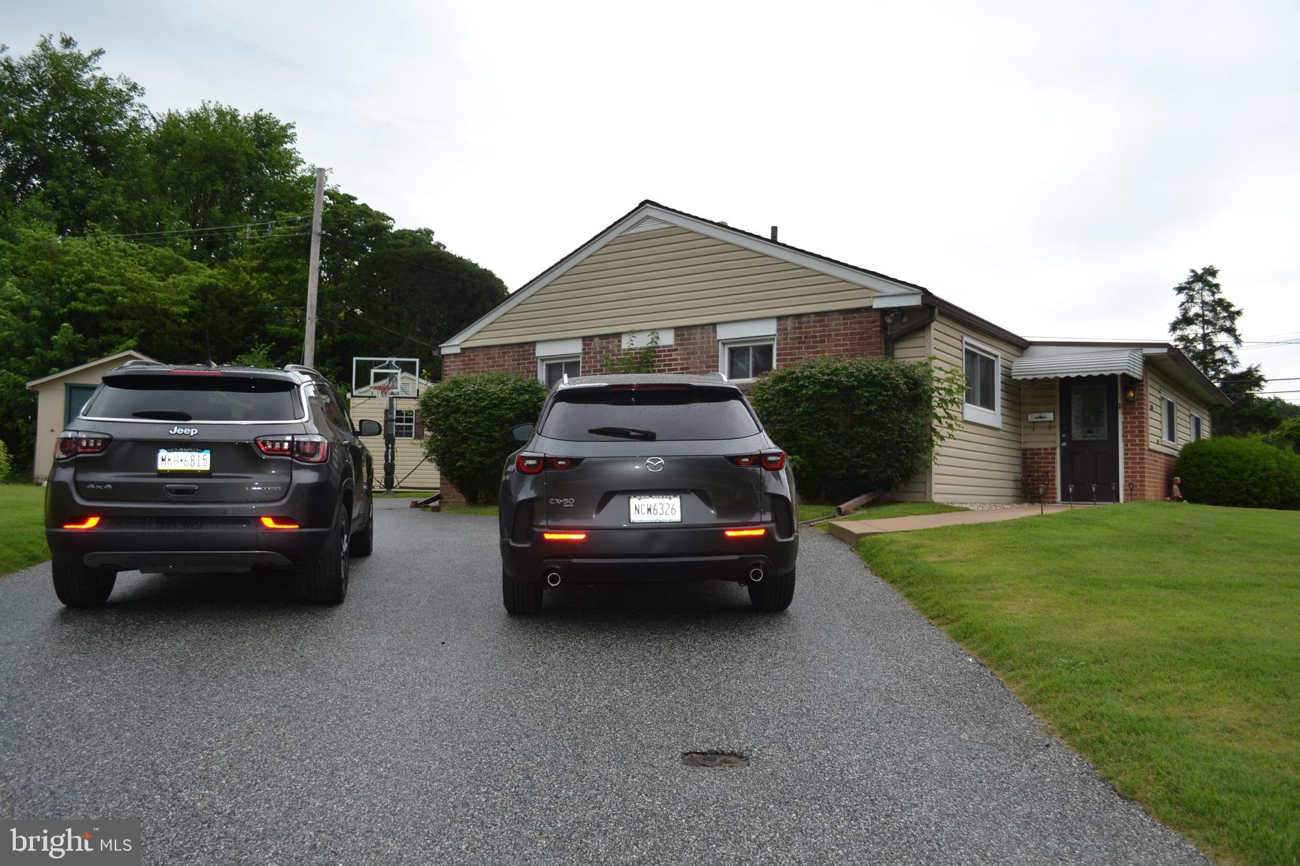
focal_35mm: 27
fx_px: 975
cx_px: 650
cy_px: 433
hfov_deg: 67.4
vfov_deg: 47.9
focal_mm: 18
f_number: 5
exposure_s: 1/200
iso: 100
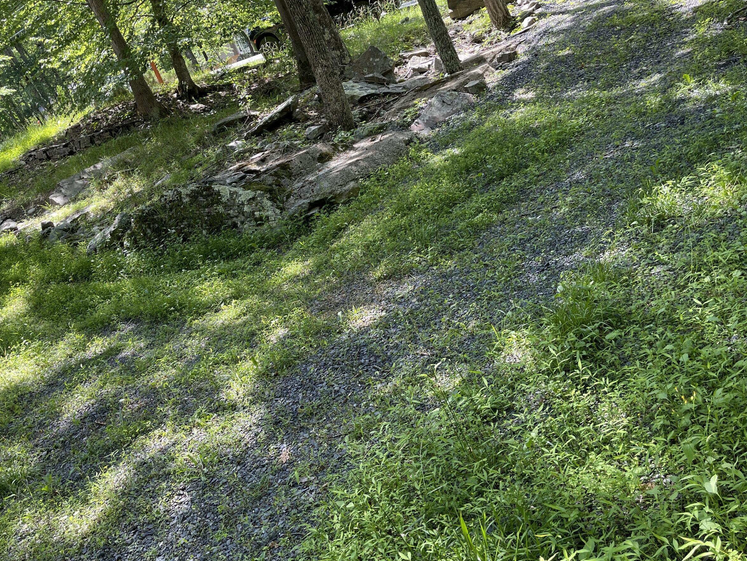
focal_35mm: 33
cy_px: 266
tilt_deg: -15.4
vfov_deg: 42.9
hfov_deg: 55.2
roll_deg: +23.7
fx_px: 712
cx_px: 324
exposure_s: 1/217
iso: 32
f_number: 1.6
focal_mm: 5.1
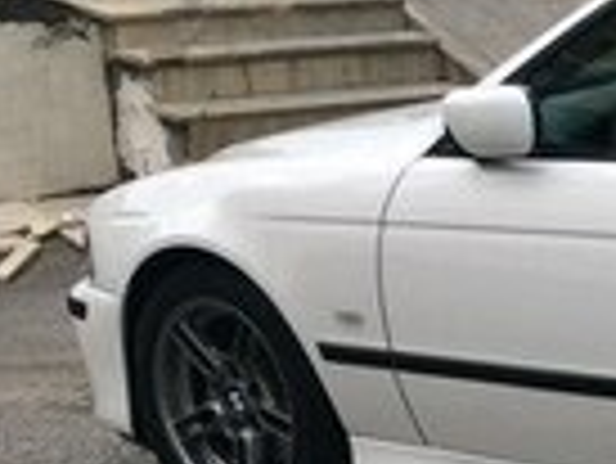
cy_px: 556
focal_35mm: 140
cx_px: 1214
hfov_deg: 12.5
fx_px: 2494
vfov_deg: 10.4
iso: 32
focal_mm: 4.15
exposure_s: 1/912
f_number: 2.2
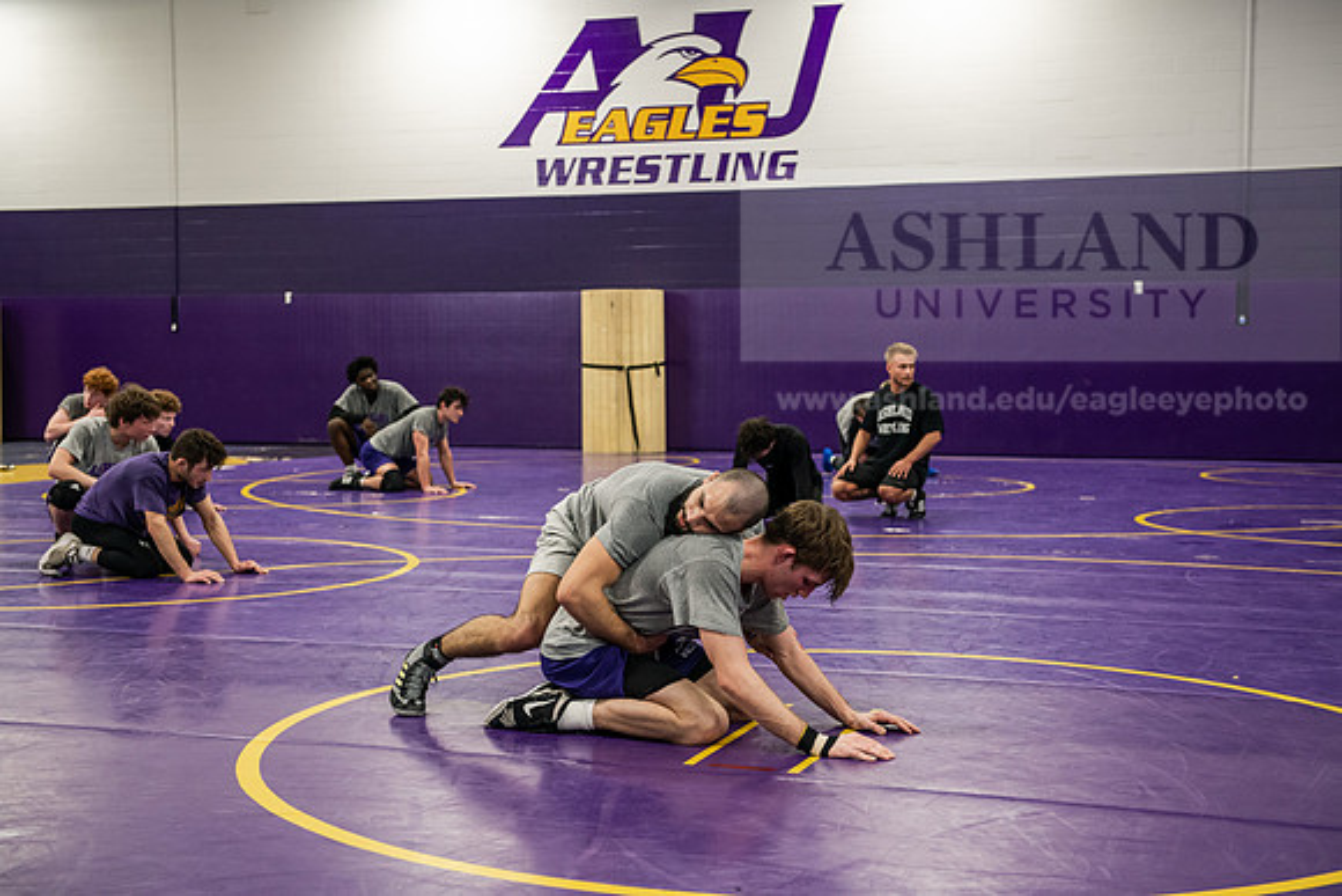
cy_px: 448
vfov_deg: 27.0
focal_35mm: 50
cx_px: 671
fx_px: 1864
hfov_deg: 39.6
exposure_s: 1/200
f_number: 3.5
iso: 1600
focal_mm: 50
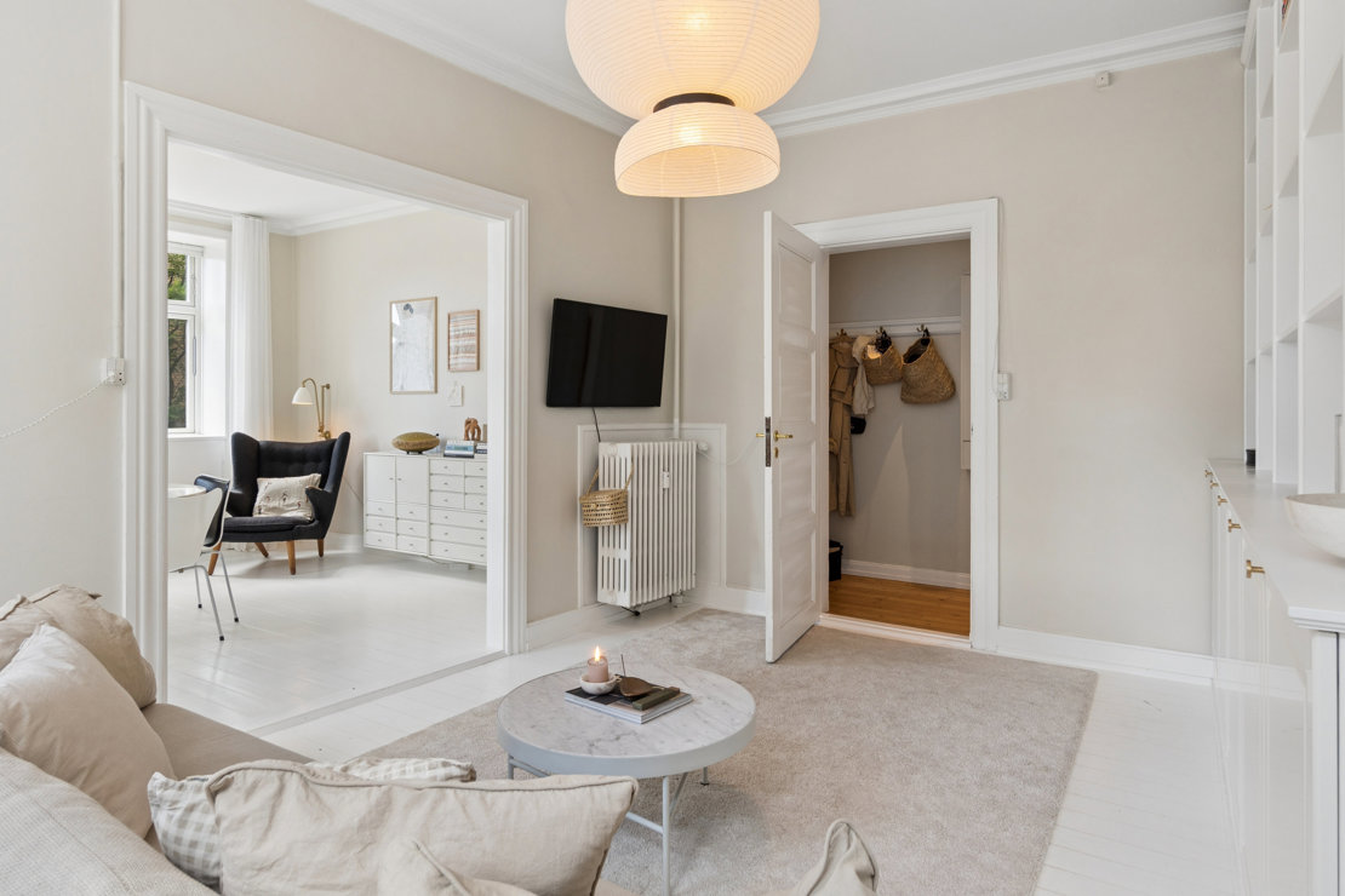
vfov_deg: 63.2
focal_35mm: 20
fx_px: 728
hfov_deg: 85.4
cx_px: 672
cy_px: 448
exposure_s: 1/25
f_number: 8
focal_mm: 13
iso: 200
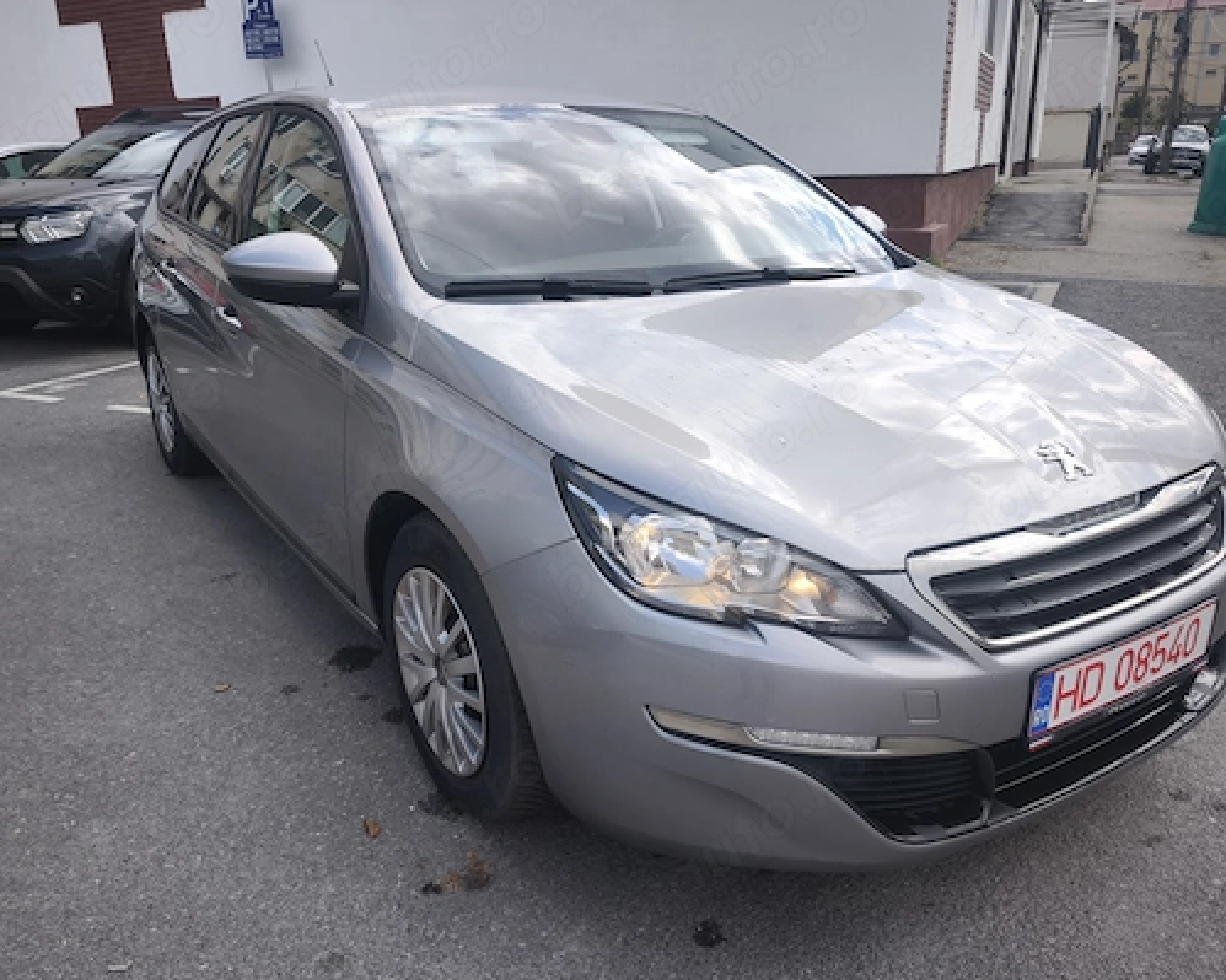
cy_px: 518
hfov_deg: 64.0
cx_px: 577
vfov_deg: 53.1
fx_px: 979
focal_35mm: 27
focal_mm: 6.57
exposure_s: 1/986
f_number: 1.6
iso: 50
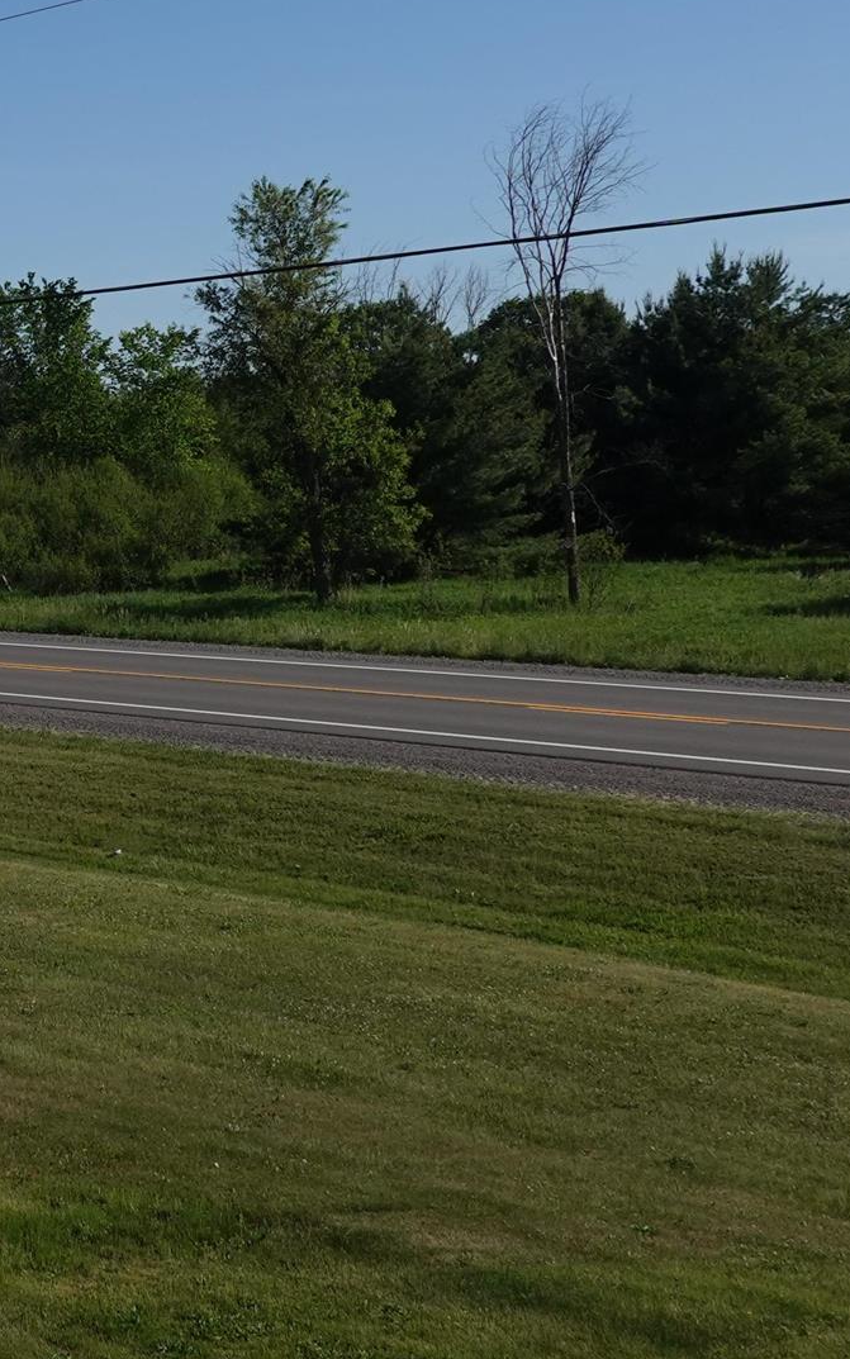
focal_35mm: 70
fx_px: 2593
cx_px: -286
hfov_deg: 17.4
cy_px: 509
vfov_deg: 29.3
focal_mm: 9
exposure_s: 1/1000
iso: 125
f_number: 5.6
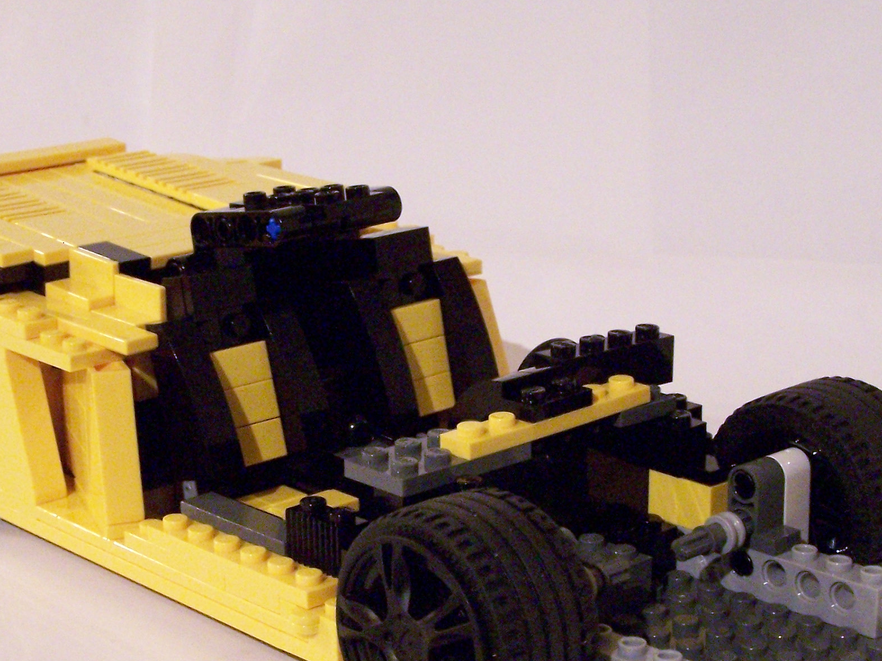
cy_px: 436
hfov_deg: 21.3
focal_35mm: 92
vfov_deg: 16.0
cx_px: 395
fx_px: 2344
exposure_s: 1/8
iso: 400
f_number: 3.1
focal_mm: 9.3
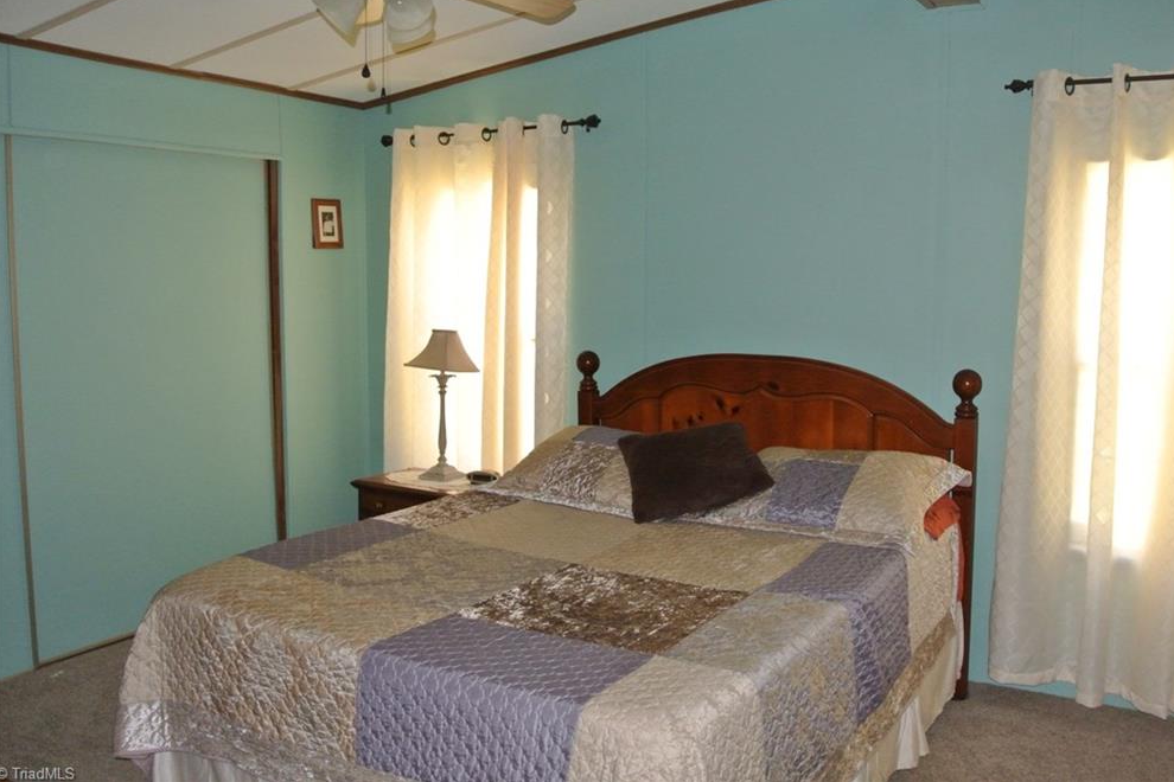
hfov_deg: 61.9
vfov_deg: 43.6
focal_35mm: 30
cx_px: 601
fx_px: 978
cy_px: 379
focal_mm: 11
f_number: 3.5
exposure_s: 1/60
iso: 720
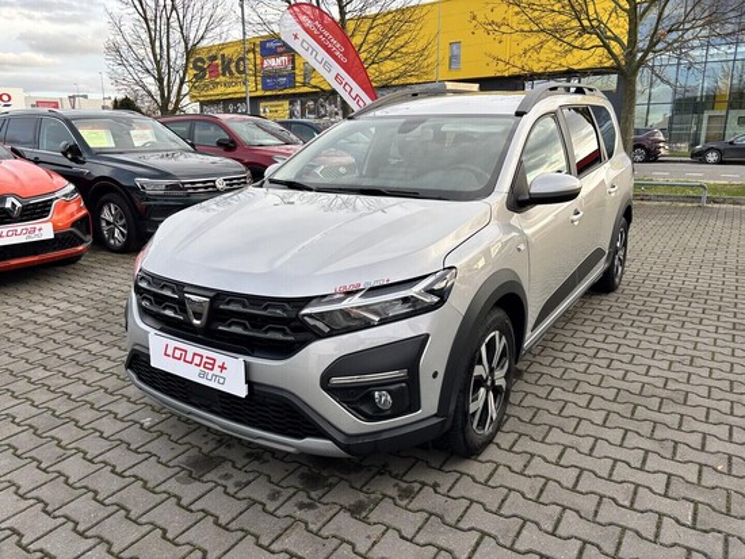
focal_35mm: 26
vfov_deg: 53.1
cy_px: 280
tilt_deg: -13.8
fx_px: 560
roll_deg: +0.5
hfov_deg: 67.3
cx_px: 372
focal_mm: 5.96
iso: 50
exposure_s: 1/460
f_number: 1.6
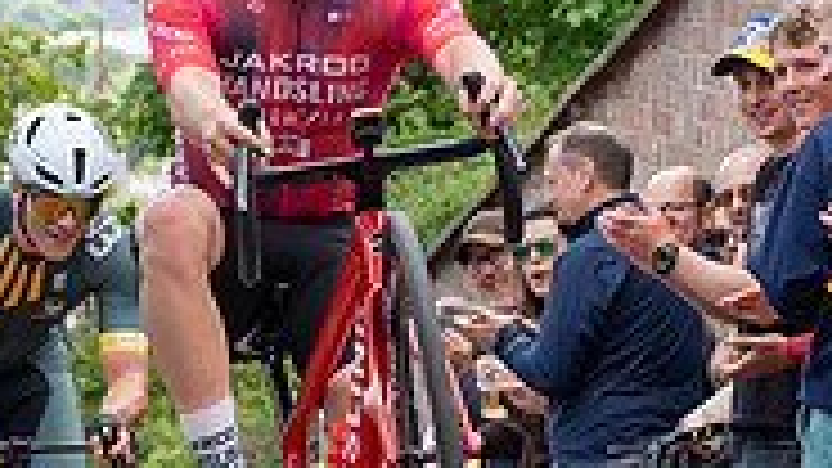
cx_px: 617
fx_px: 9198
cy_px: -375
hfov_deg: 5.2
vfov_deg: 2.9
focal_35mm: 417
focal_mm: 70
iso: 400
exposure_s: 1/1000
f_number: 5
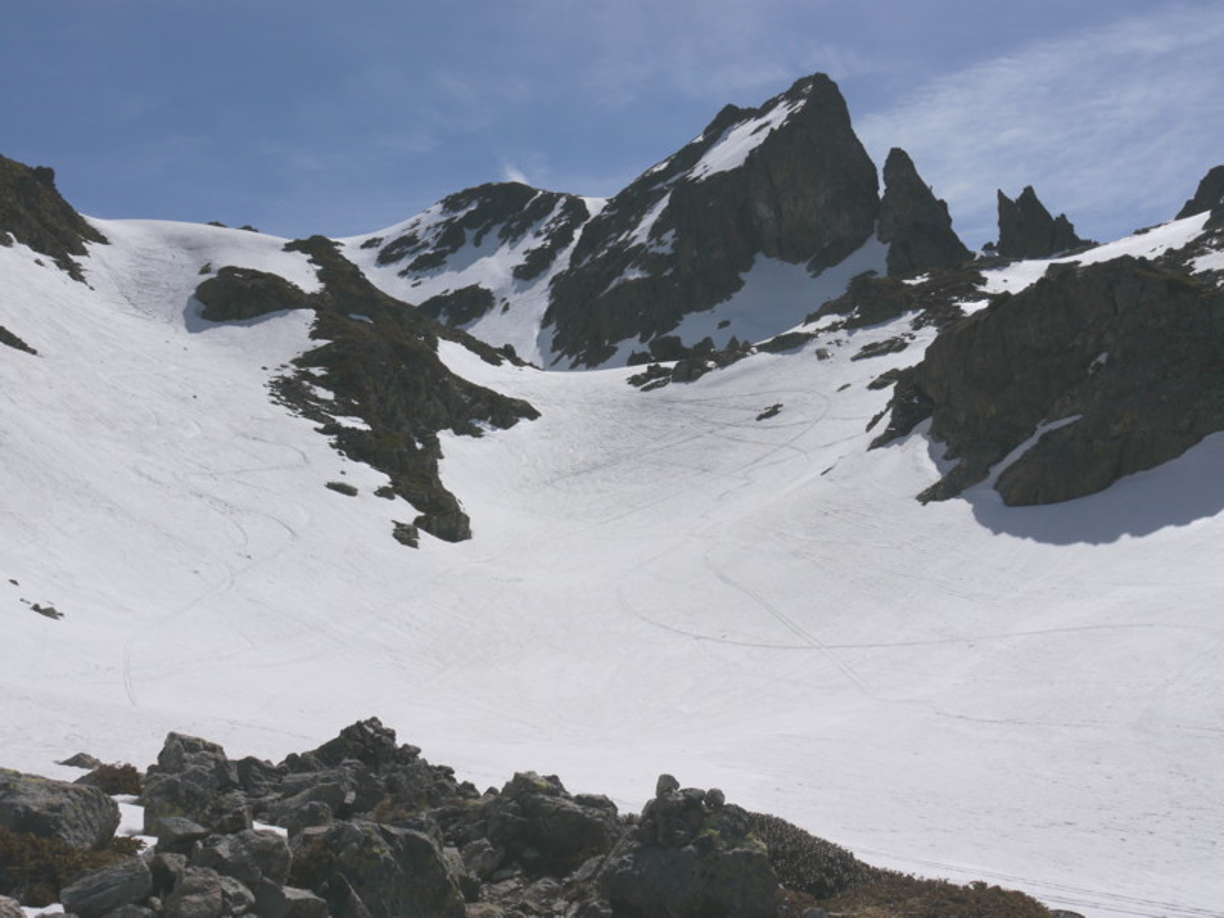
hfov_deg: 51.4
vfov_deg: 39.7
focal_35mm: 36
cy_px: 459
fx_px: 1273
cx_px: 612
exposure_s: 1/1600
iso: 100
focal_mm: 18
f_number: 8
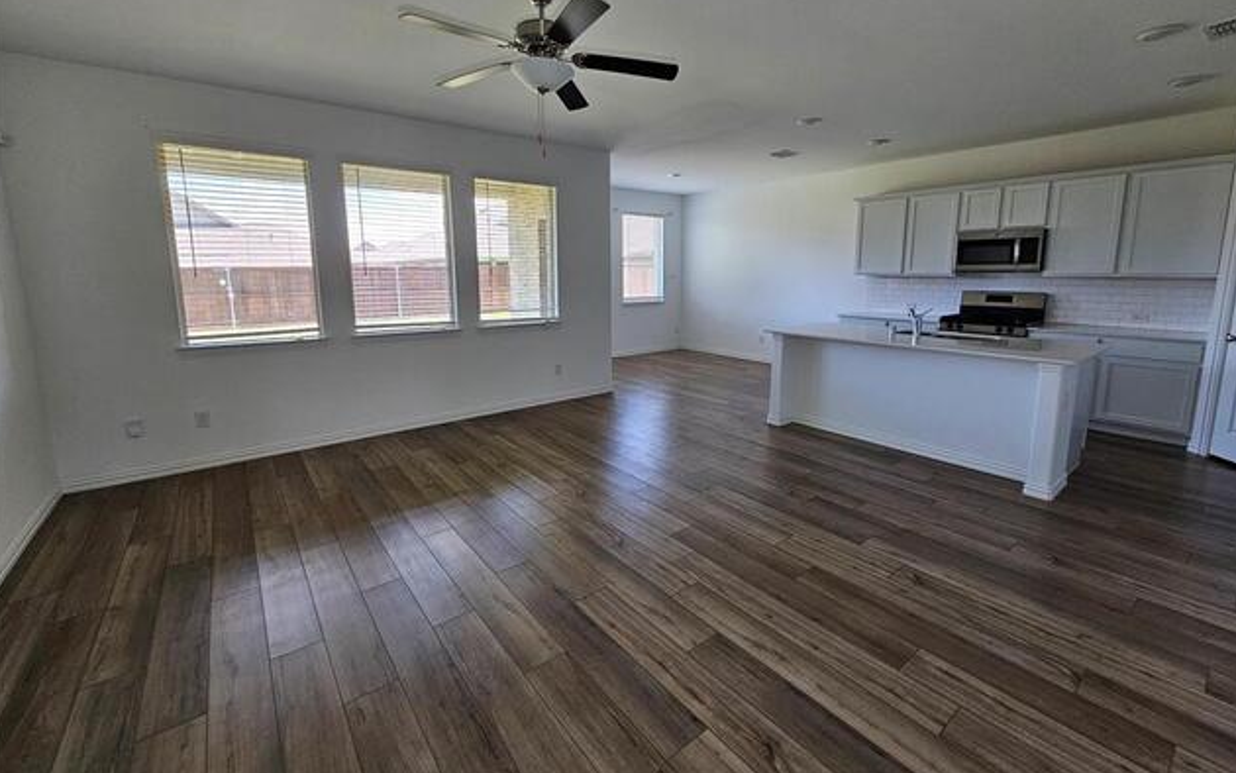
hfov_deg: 105.3
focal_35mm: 14
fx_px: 472
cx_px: 618
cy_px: 349
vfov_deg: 78.5
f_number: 2.2
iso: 80
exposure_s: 1/77
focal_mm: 2.2
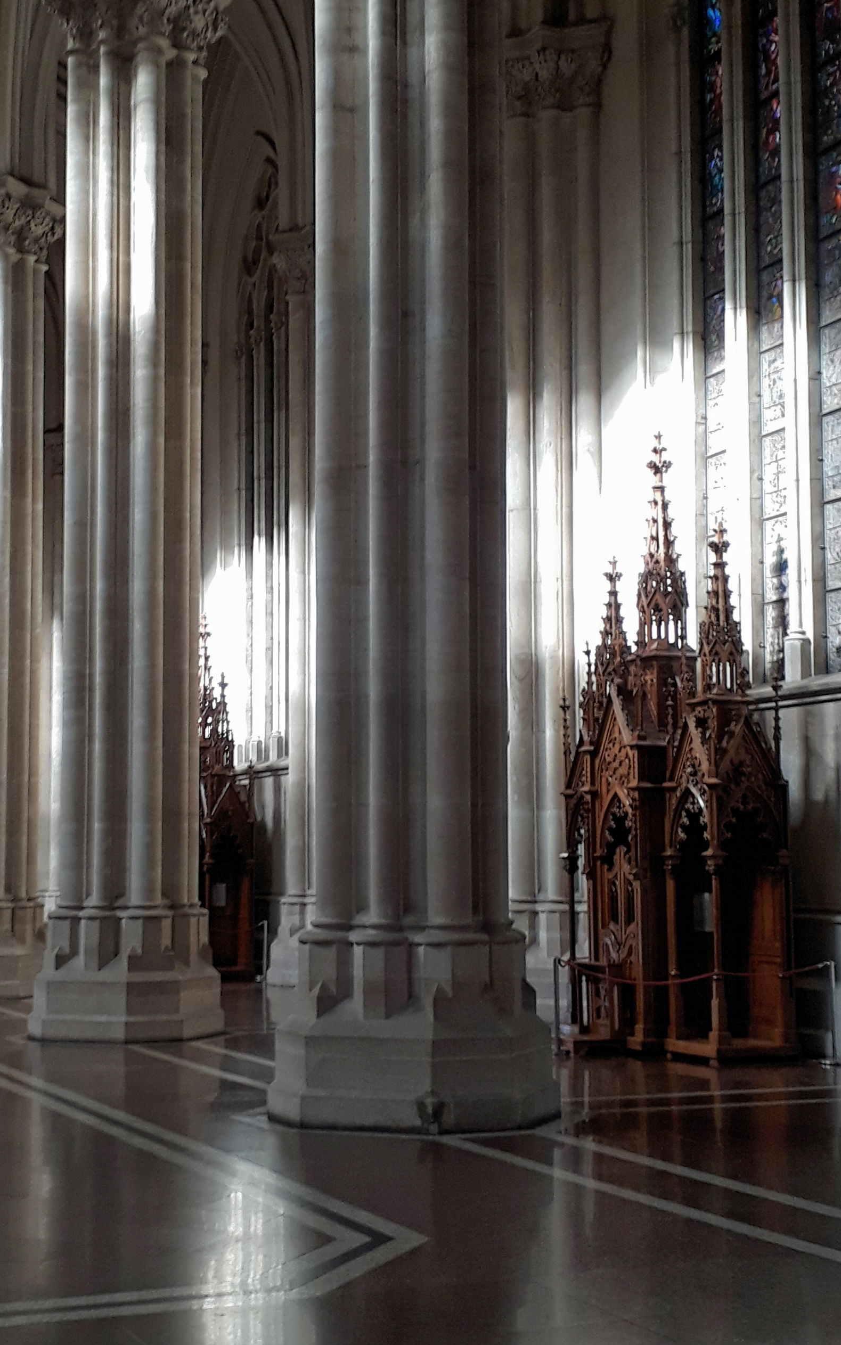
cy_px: 673
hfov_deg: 42.9
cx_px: 332
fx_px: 1063
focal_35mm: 29
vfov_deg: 64.6
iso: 50
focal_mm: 3.6
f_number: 1.9
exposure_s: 1/33
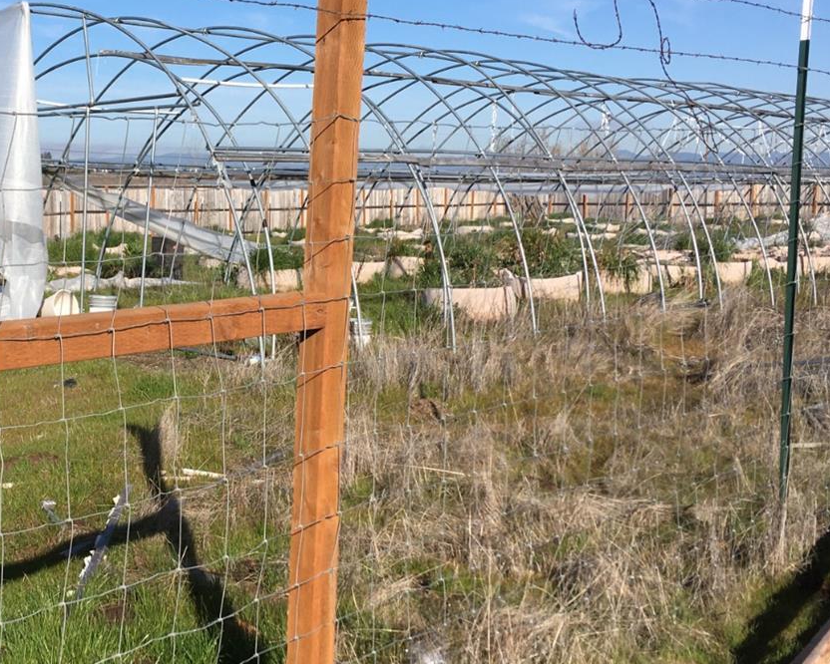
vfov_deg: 29.7
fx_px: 1253
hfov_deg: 35.8
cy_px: 283
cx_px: 211
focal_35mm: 51
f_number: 2.2
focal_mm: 4.15
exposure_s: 1/1538
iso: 25
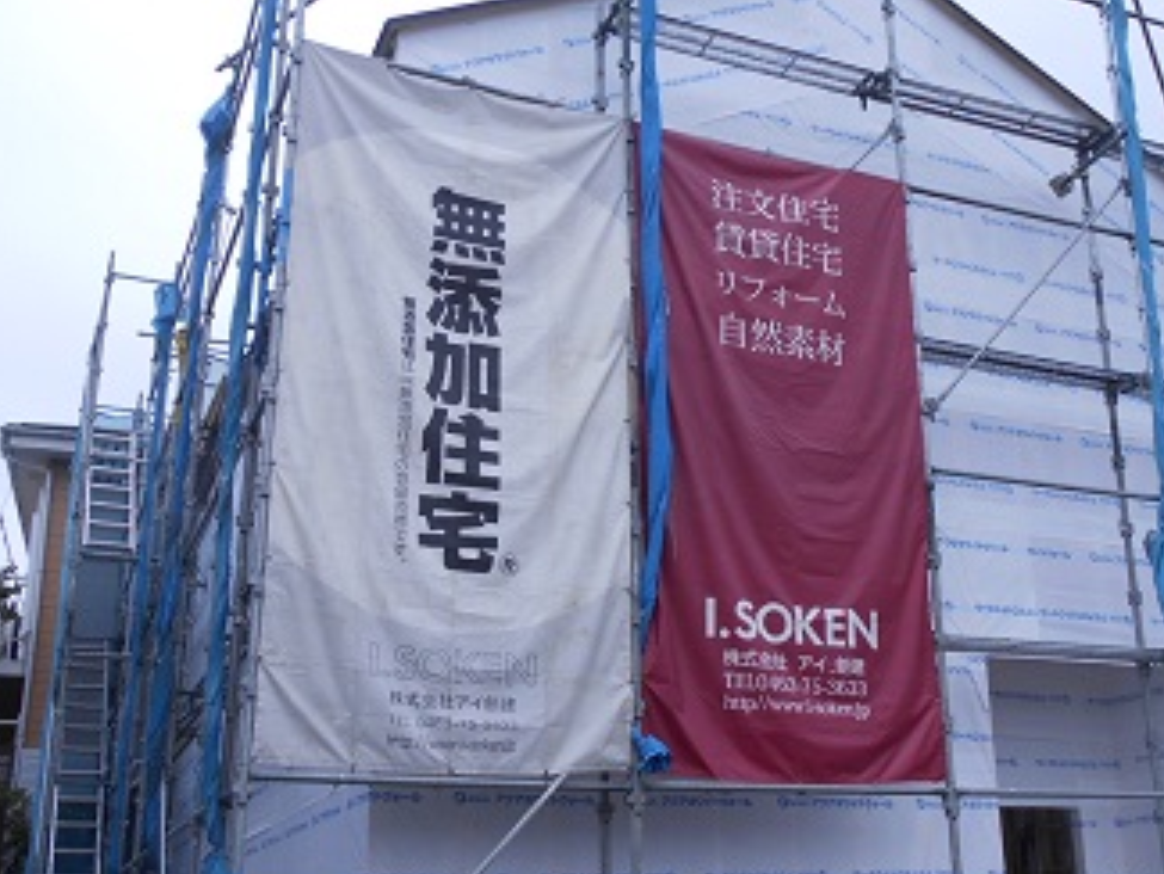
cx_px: 698
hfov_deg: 46.5
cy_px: 496
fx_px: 1346
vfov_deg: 35.9
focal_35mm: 40
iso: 80
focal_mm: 4.6
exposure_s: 1/640
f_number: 3.2
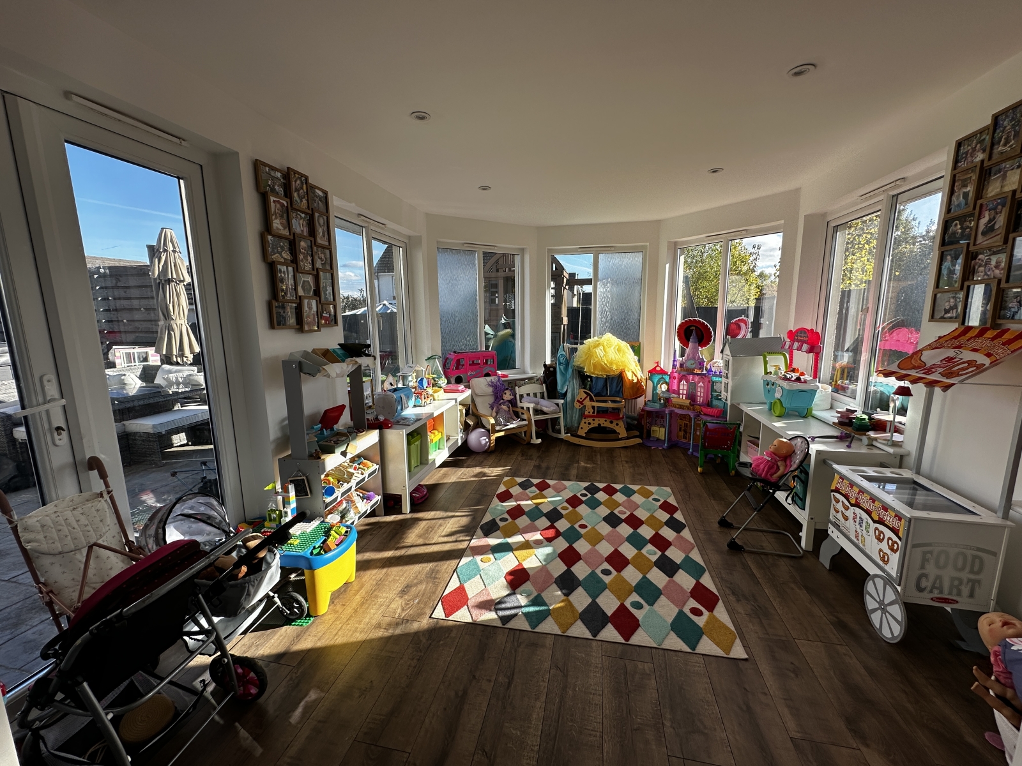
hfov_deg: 102.1
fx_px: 413
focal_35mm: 14
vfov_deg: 85.7
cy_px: 383
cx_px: 511
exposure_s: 1/475
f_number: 2.2
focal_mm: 2.22
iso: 40
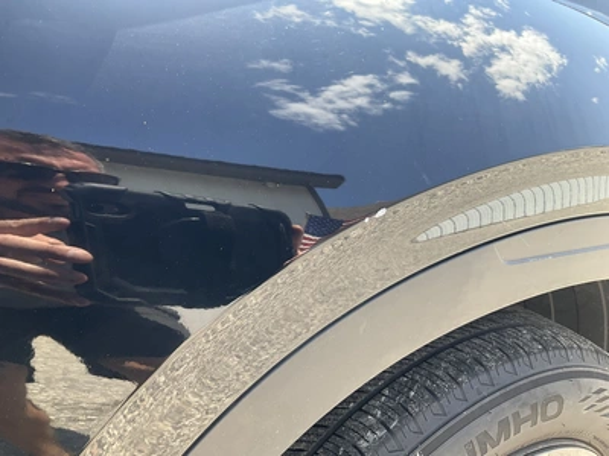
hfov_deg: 61.7
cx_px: 304
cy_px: 228
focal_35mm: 29
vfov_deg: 48.2
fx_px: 510
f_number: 1.8
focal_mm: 3
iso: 16
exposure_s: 1/122
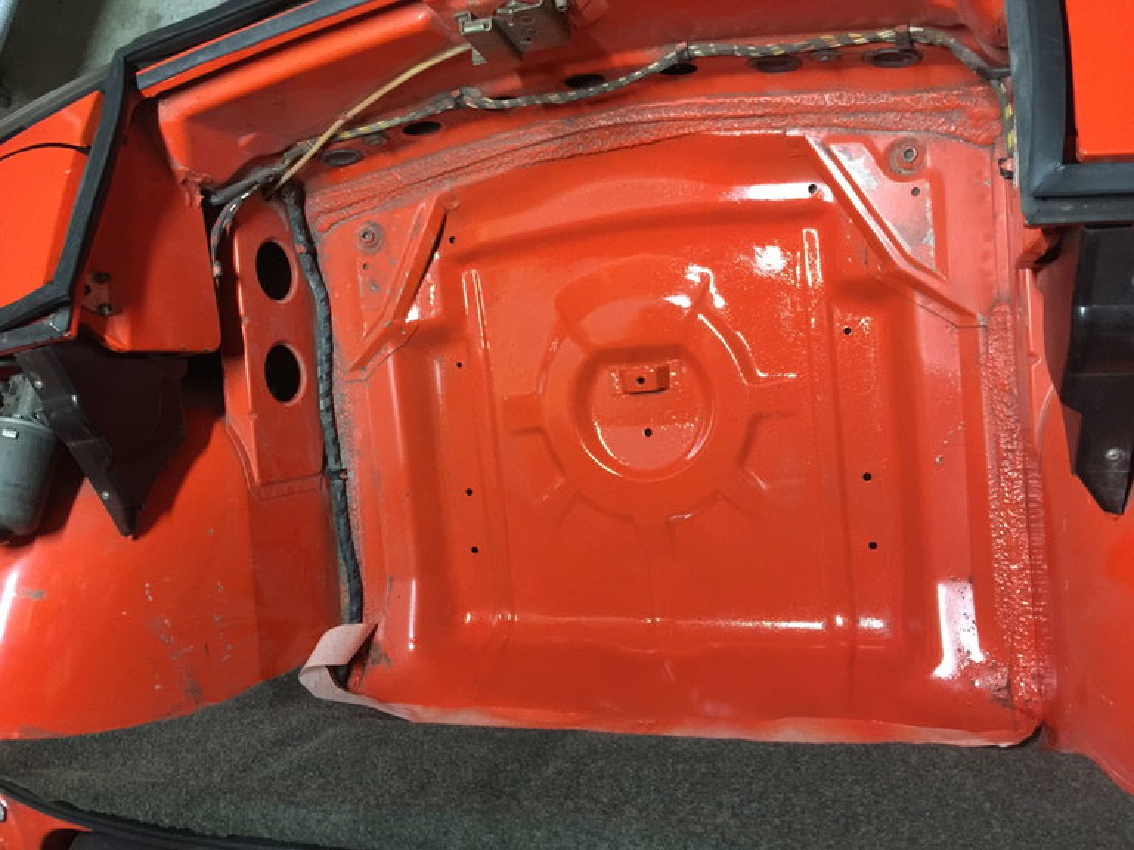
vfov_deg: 48.2
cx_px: 567
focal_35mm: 29
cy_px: 425
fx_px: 950
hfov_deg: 61.7
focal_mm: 4.15
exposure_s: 1/8
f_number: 2.2
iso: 200
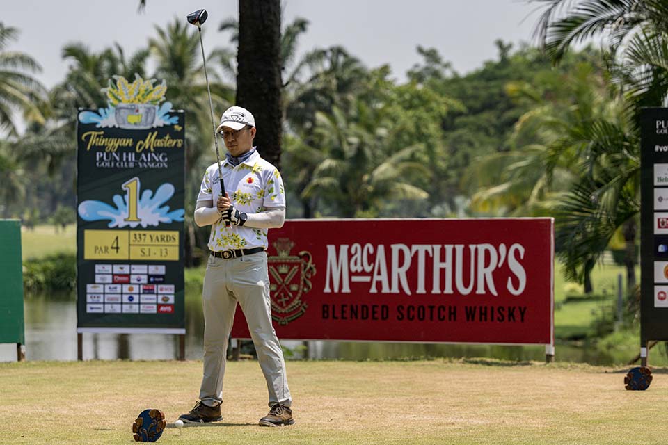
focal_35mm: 110
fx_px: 2041
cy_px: 222
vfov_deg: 12.5
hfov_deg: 18.6
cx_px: 334
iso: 500
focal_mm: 110
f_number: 3.5
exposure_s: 1/5000
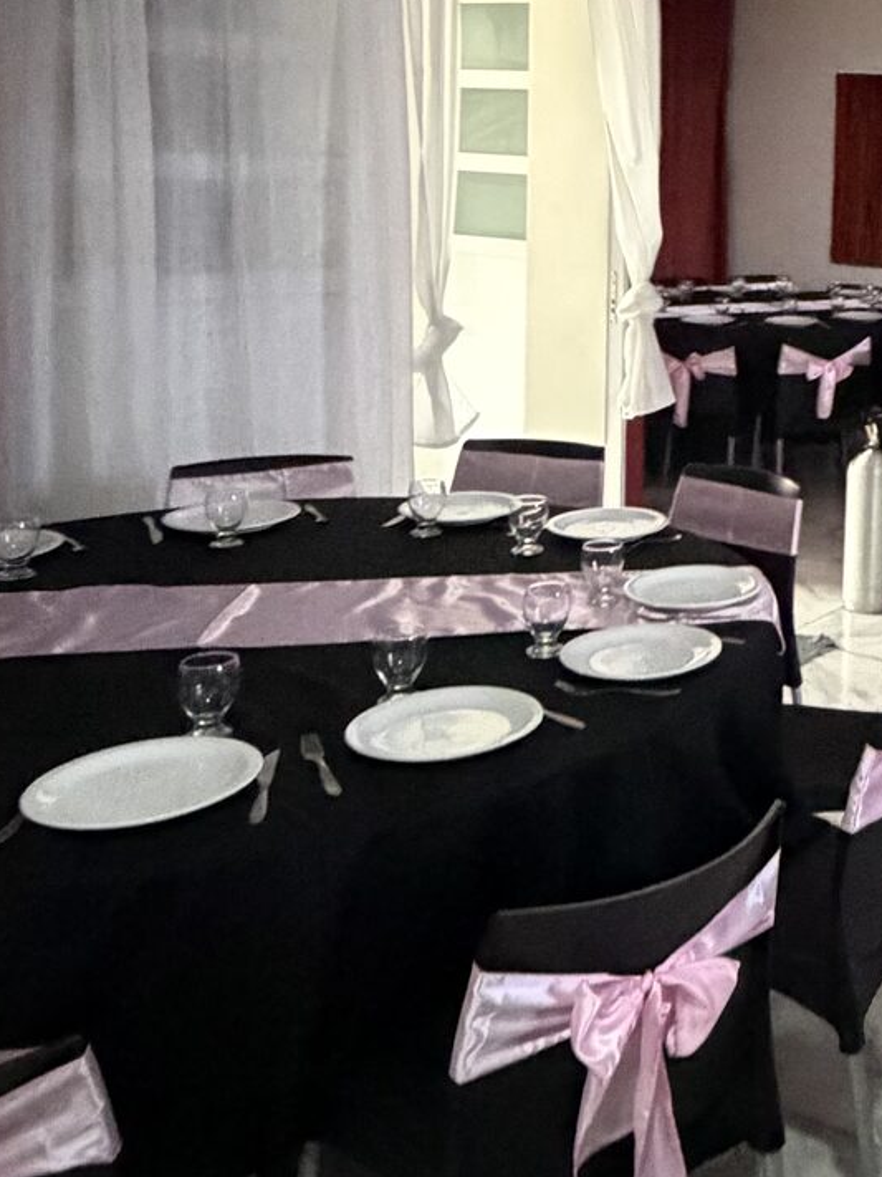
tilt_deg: -3.4
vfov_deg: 42.9
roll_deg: -3.4
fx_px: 1427
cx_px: 1092
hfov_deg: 29.0
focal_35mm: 42
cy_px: 244
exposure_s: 1/40
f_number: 2.2
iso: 1600
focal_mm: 2.22
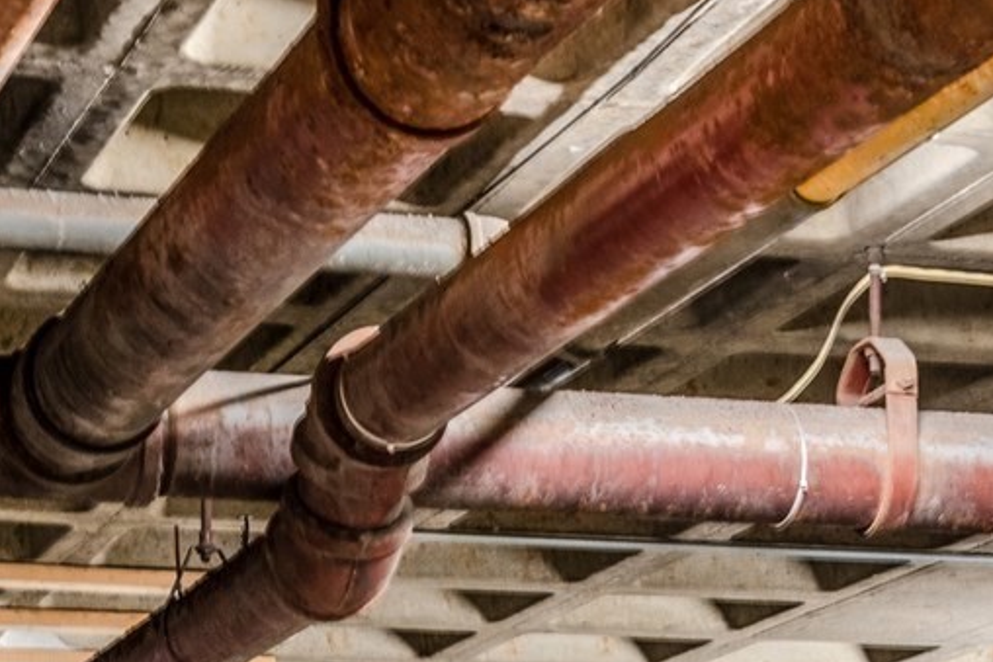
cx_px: 543
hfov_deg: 15.0
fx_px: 3780
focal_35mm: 137
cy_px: 1251
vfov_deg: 9.5
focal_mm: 34
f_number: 7.1
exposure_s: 1/10
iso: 250
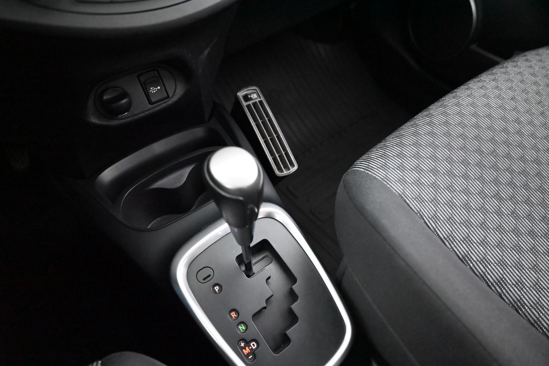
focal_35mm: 24
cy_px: 183
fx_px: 366
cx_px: 274
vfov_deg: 53.1
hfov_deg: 73.7
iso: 18000
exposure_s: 1/60
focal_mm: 24
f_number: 4
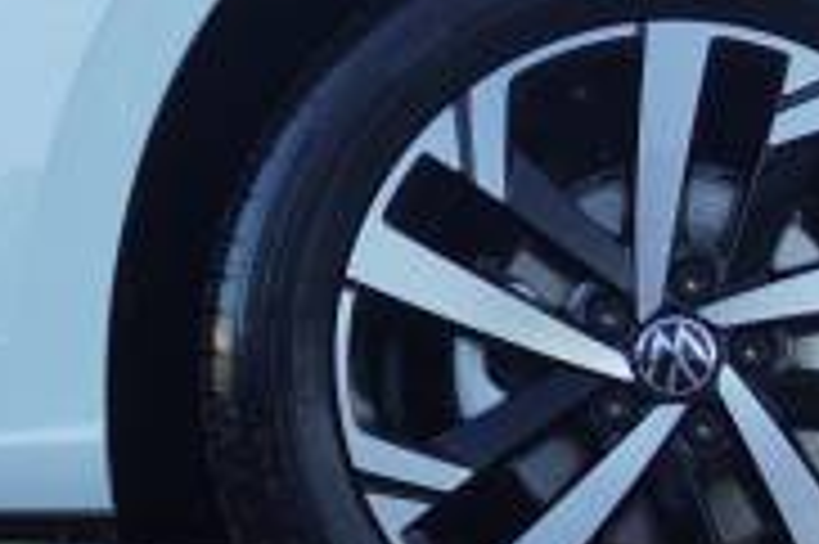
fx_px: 3472
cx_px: 477
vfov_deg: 8.9
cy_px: 90
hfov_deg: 13.4
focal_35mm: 153
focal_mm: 29
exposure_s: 1/160
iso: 320
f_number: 4.5
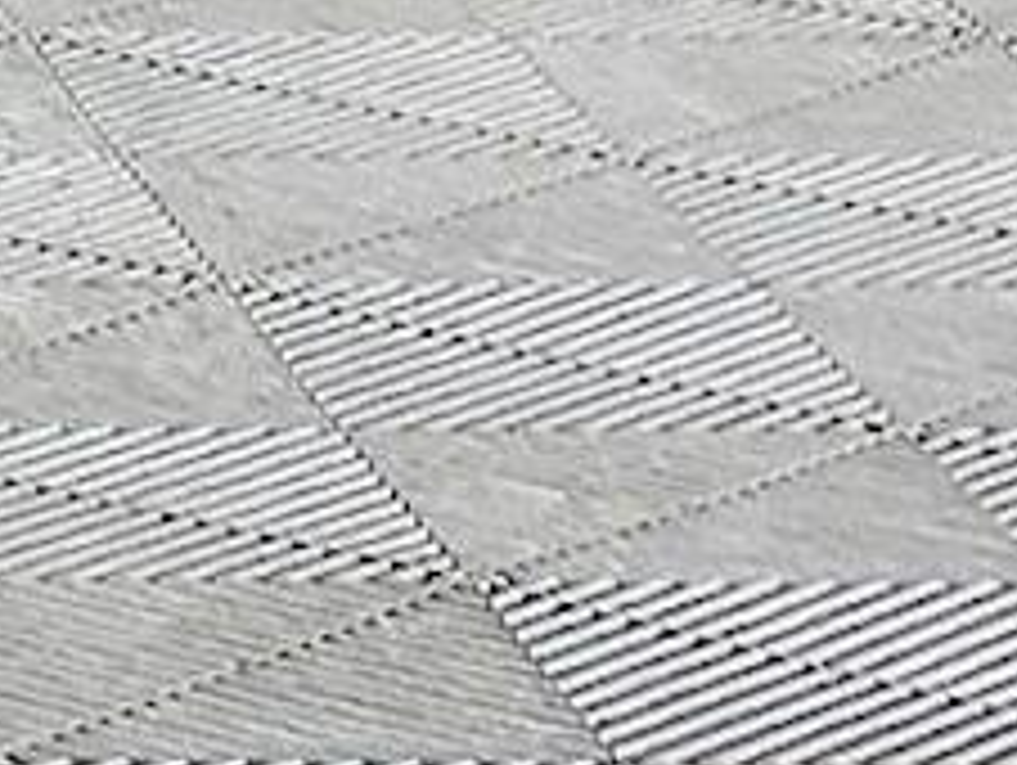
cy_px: -1418
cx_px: -1620
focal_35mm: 205
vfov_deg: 6.7
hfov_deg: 8.6
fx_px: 6029
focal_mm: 3
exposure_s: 1/120
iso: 32
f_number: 1.8
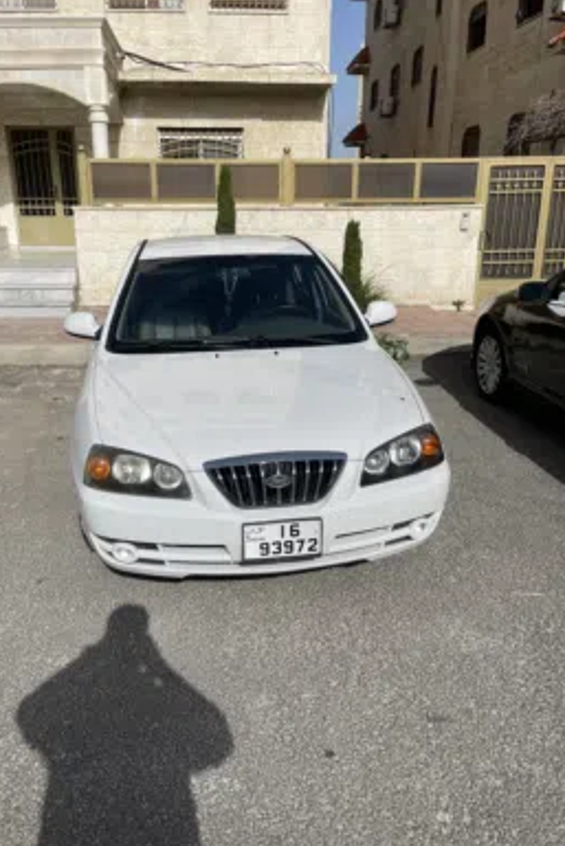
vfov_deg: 67.4
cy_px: 431
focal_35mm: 27
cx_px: 264
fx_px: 635
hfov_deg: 47.9
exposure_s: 1/7407
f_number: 1.6
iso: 32
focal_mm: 5.1
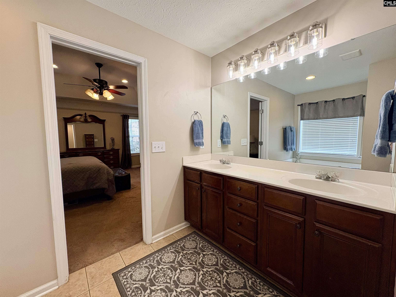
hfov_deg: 102.1
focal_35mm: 14
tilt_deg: -4.0
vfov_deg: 85.7
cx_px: 198
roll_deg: +1.2
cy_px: 148
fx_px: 160
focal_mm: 2.22
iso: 160
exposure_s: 1/120
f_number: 2.2
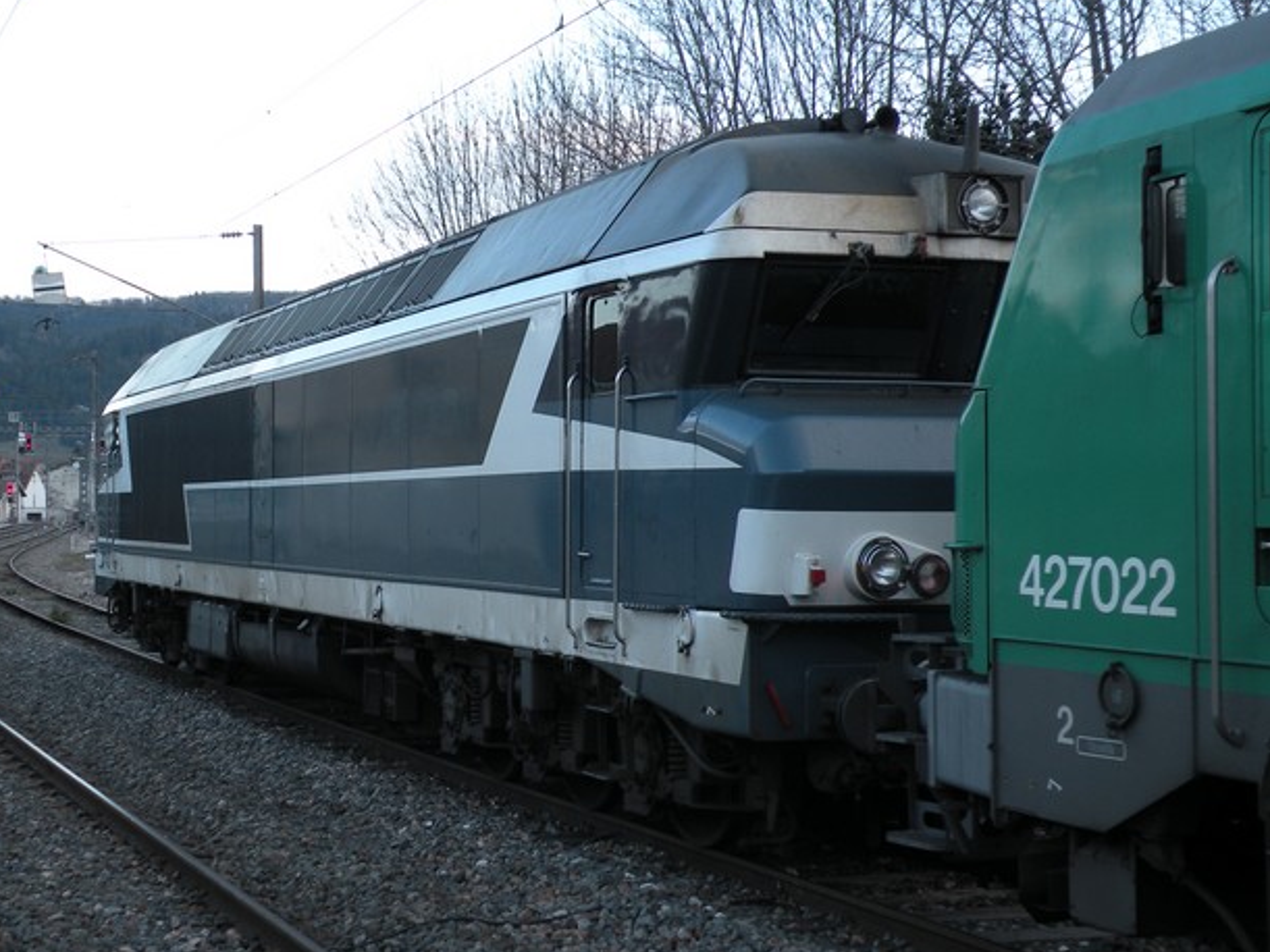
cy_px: 464
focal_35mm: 55
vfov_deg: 26.5
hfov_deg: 34.8
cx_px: 480
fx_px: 2017
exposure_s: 1/59.6
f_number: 3.2
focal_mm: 7.4
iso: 65
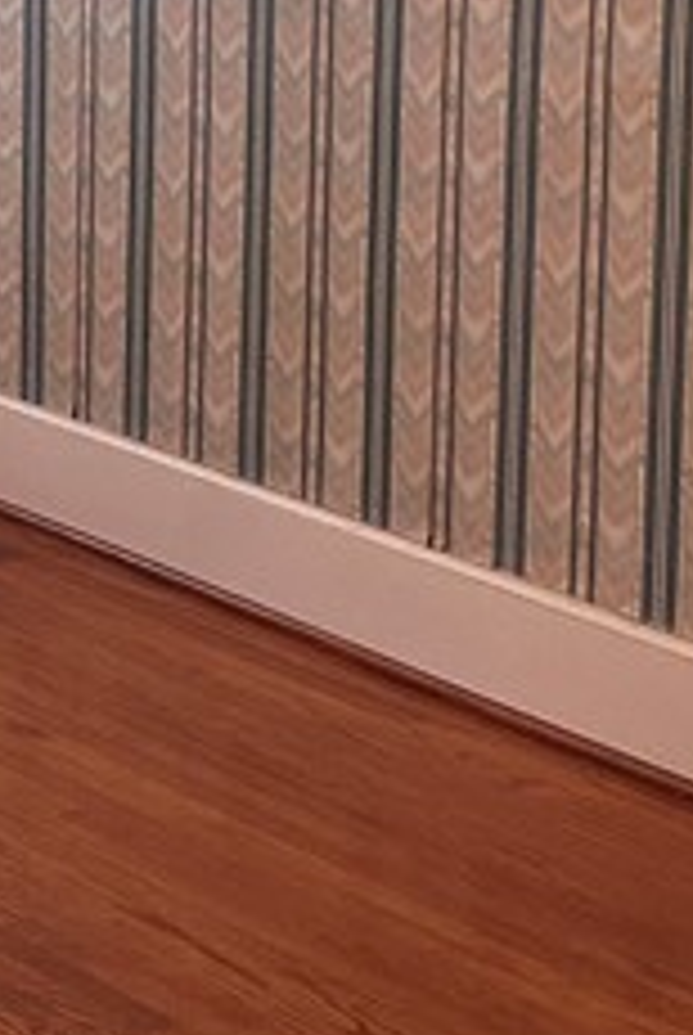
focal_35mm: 111
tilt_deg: -5.7
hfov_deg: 10.0
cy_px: -194
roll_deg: +2.1
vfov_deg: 17.6
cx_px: -1238
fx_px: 3195
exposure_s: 1/120
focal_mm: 6.86
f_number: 1.78
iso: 200
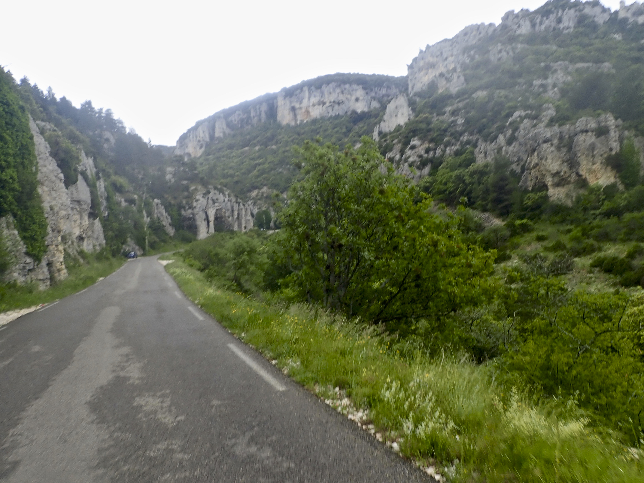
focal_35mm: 25
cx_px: 322
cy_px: 242
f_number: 2.8
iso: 100
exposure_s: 1/160
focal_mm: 4.5
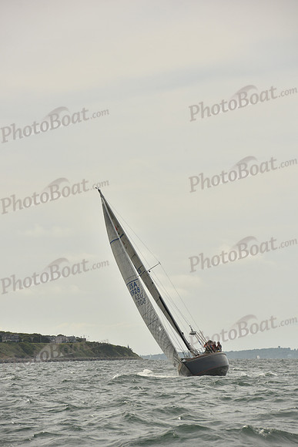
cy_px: 224
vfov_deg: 10.3
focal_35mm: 200
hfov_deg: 6.9
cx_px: 149
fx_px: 2482
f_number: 10
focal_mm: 200
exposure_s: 1/1250
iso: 320
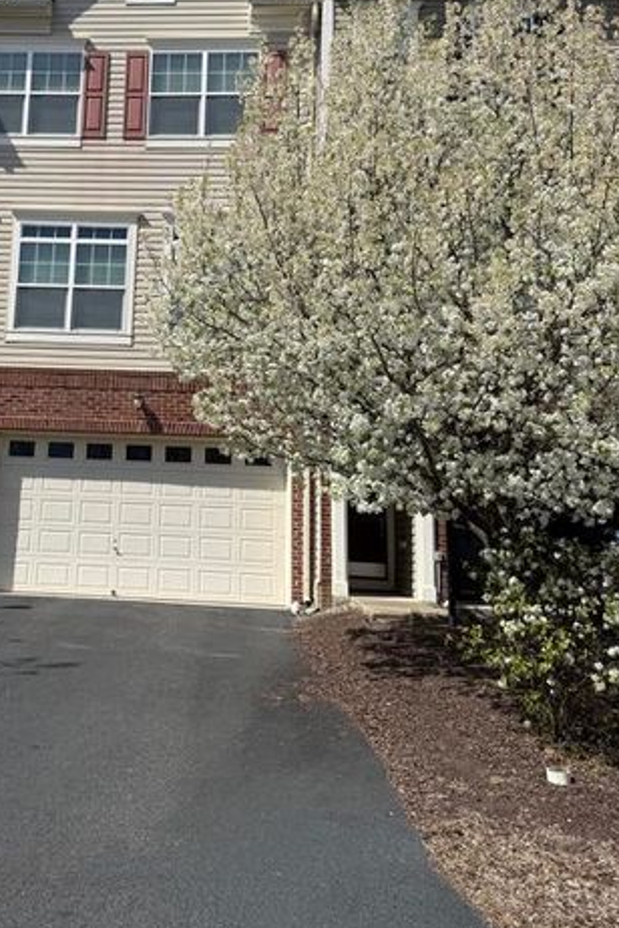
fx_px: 928
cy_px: 355
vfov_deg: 52.6
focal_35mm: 36
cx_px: 137
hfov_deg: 35.8
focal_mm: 6.76
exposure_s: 1/6173
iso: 80
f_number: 1.78
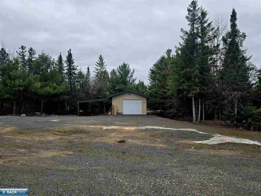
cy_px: 98
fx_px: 173
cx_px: 130
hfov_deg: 73.9
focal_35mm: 23
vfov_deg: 58.9
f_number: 1.7
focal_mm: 6.3
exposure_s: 1/625
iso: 12
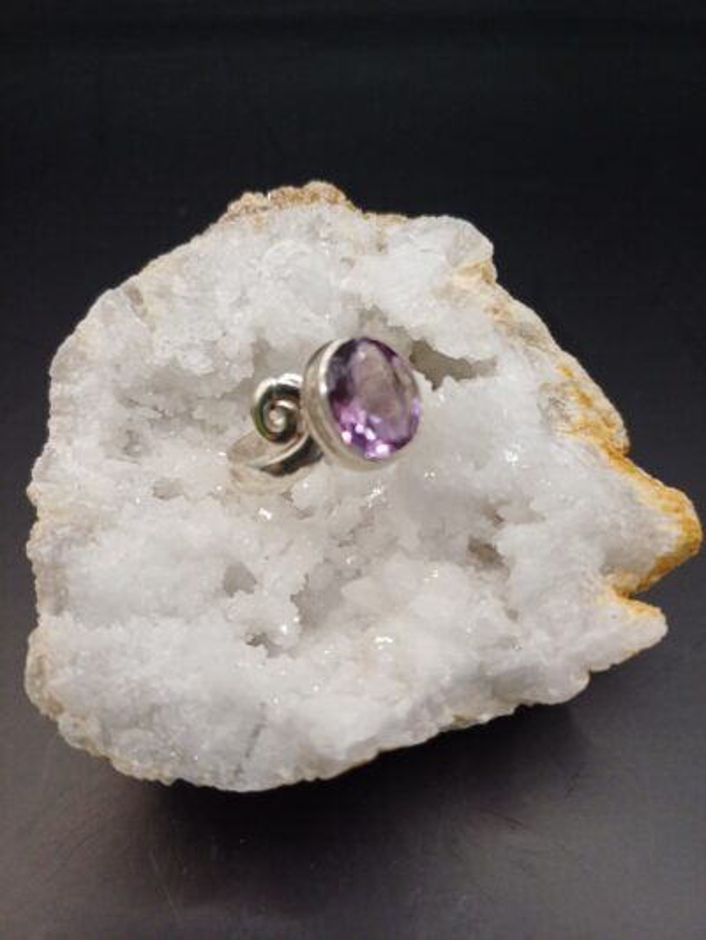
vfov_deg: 69.4
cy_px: 470
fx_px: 680
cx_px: 353
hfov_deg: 54.9
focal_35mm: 25
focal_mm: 4.65
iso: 160
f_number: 1.8
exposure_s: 1/50
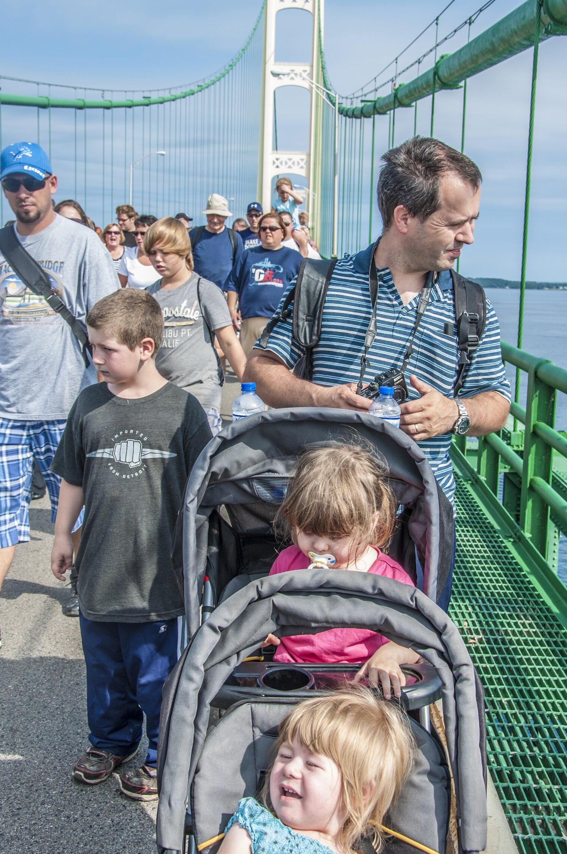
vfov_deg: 44.5
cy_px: 401
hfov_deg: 30.4
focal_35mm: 44
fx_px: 1042
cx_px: 286
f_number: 9
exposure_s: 1/200
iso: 100
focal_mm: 26
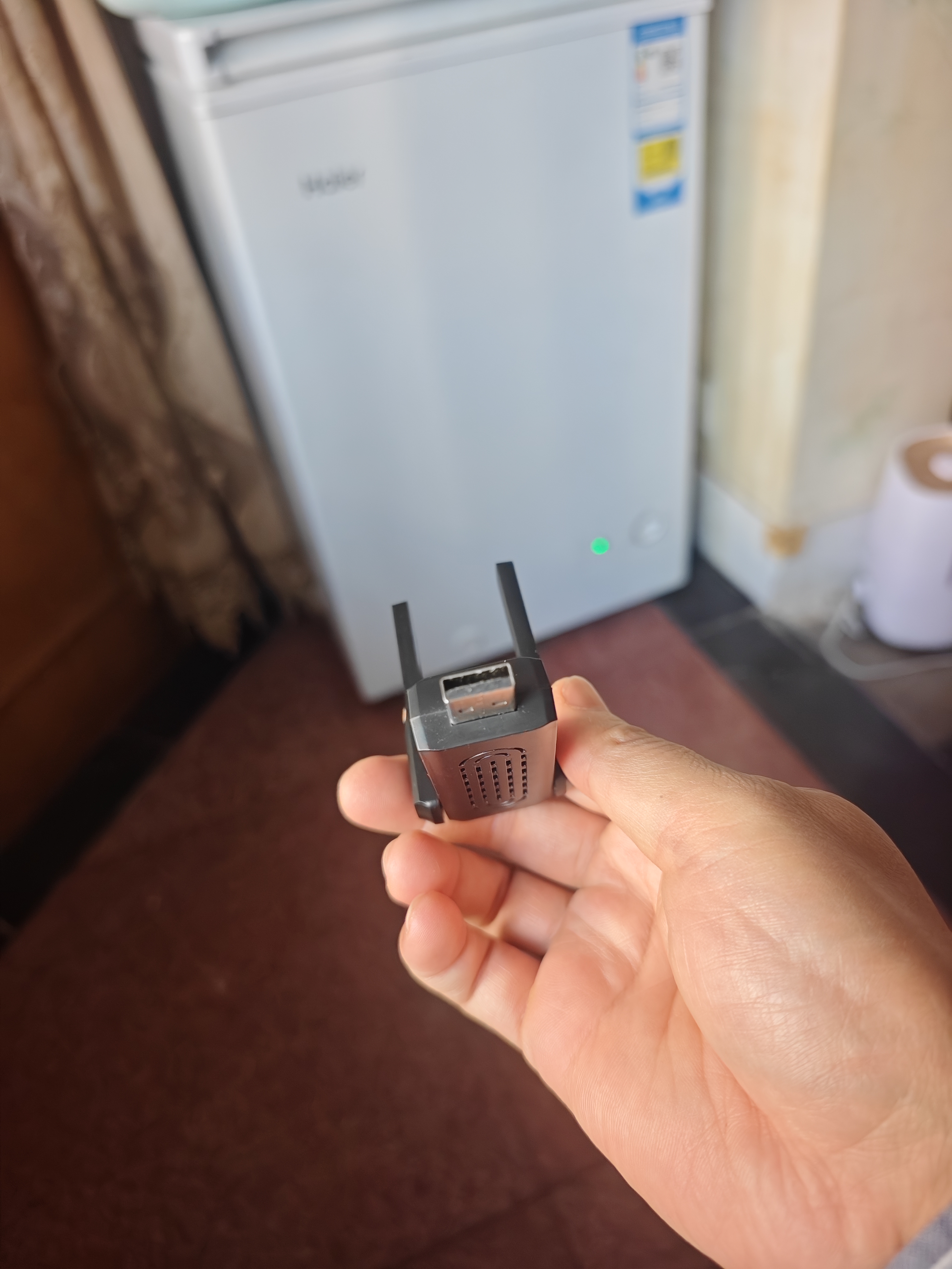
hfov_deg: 58.9
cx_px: 476
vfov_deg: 73.9
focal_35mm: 23
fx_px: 843
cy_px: 634
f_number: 1.68
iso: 3662
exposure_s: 1/382
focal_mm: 6.45
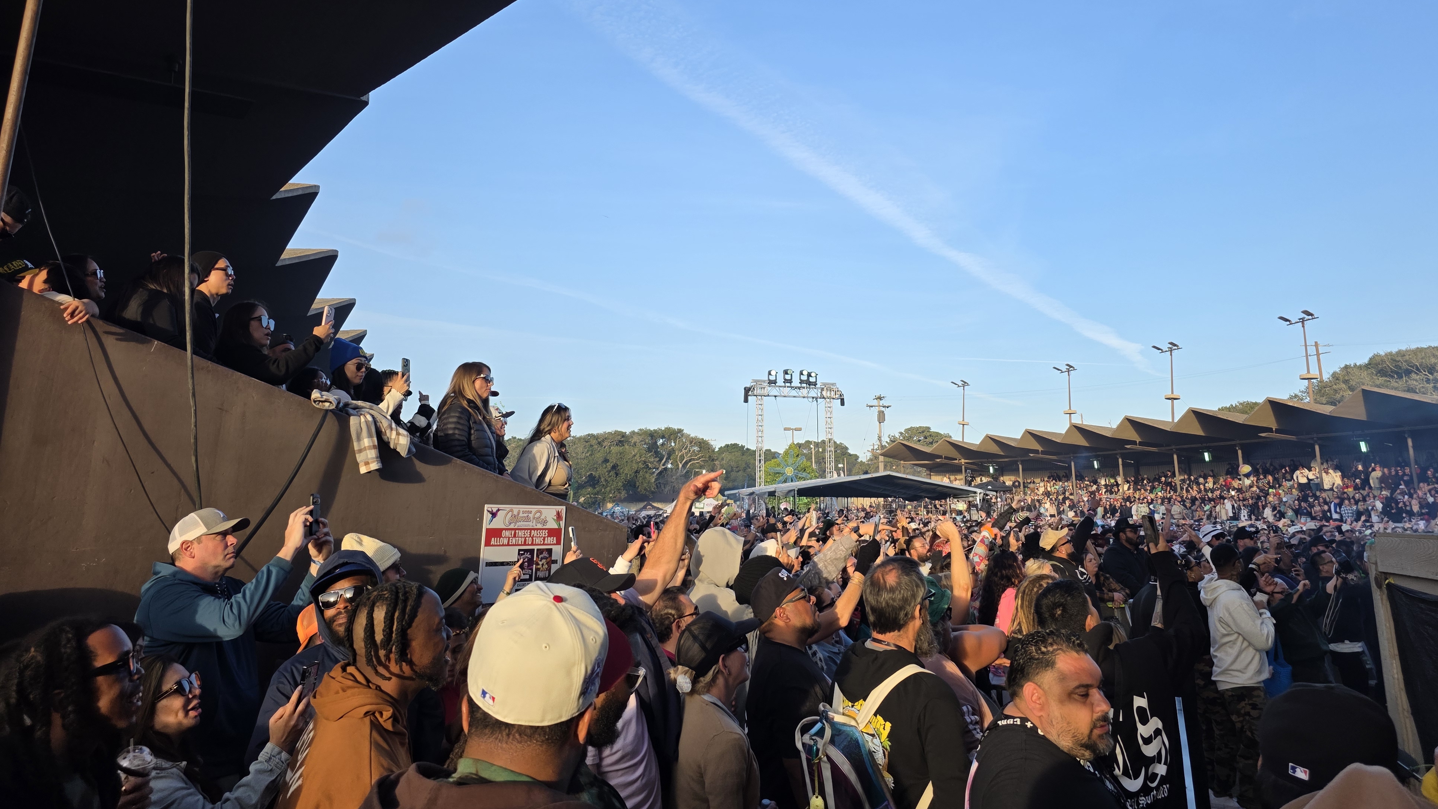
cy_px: 266
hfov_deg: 71.9
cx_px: 745
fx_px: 991
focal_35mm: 26
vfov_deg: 43.7
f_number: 1.7
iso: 80
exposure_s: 1/1723
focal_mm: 6.3
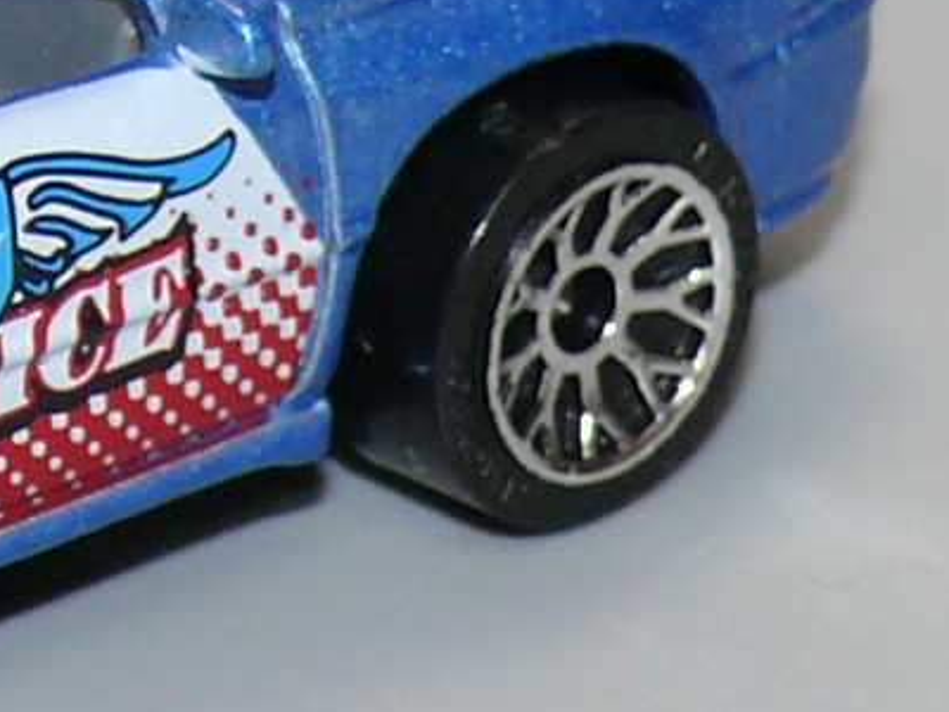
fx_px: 12063
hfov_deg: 4.5
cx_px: -403
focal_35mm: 440
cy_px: 24
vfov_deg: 3.4
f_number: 4
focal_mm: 14
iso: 100
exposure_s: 1/30
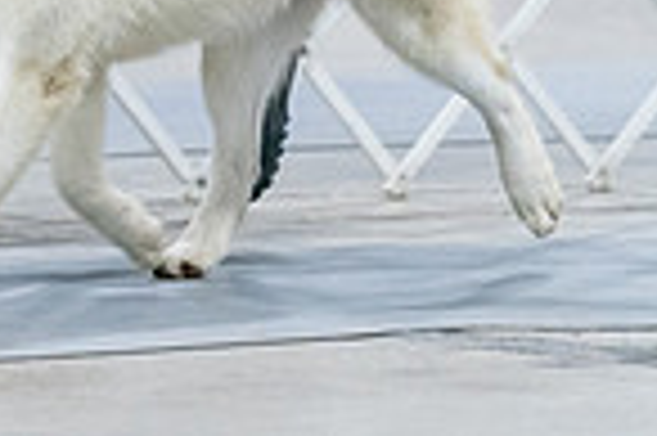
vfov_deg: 1.8
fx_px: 13945
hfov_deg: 2.7
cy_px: -425
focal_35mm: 765
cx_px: -86
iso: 6400
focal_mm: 192
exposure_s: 1/250
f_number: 3.2
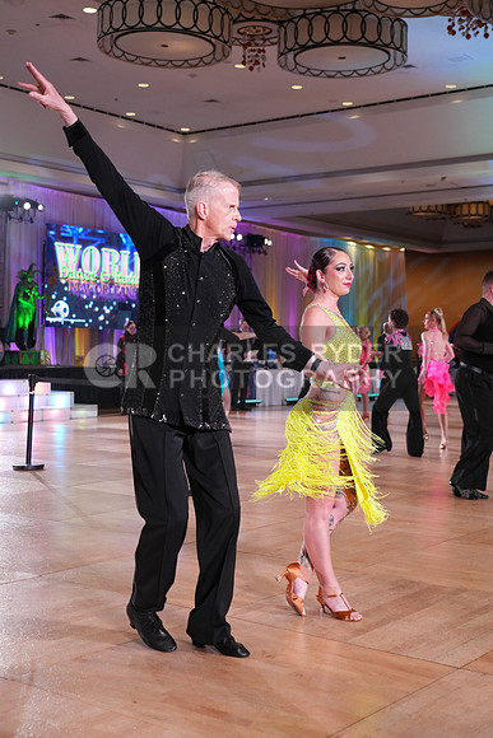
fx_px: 944
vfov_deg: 42.7
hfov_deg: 29.3
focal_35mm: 46
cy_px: 369
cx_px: 246
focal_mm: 46
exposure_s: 1/500
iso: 2500
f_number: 4
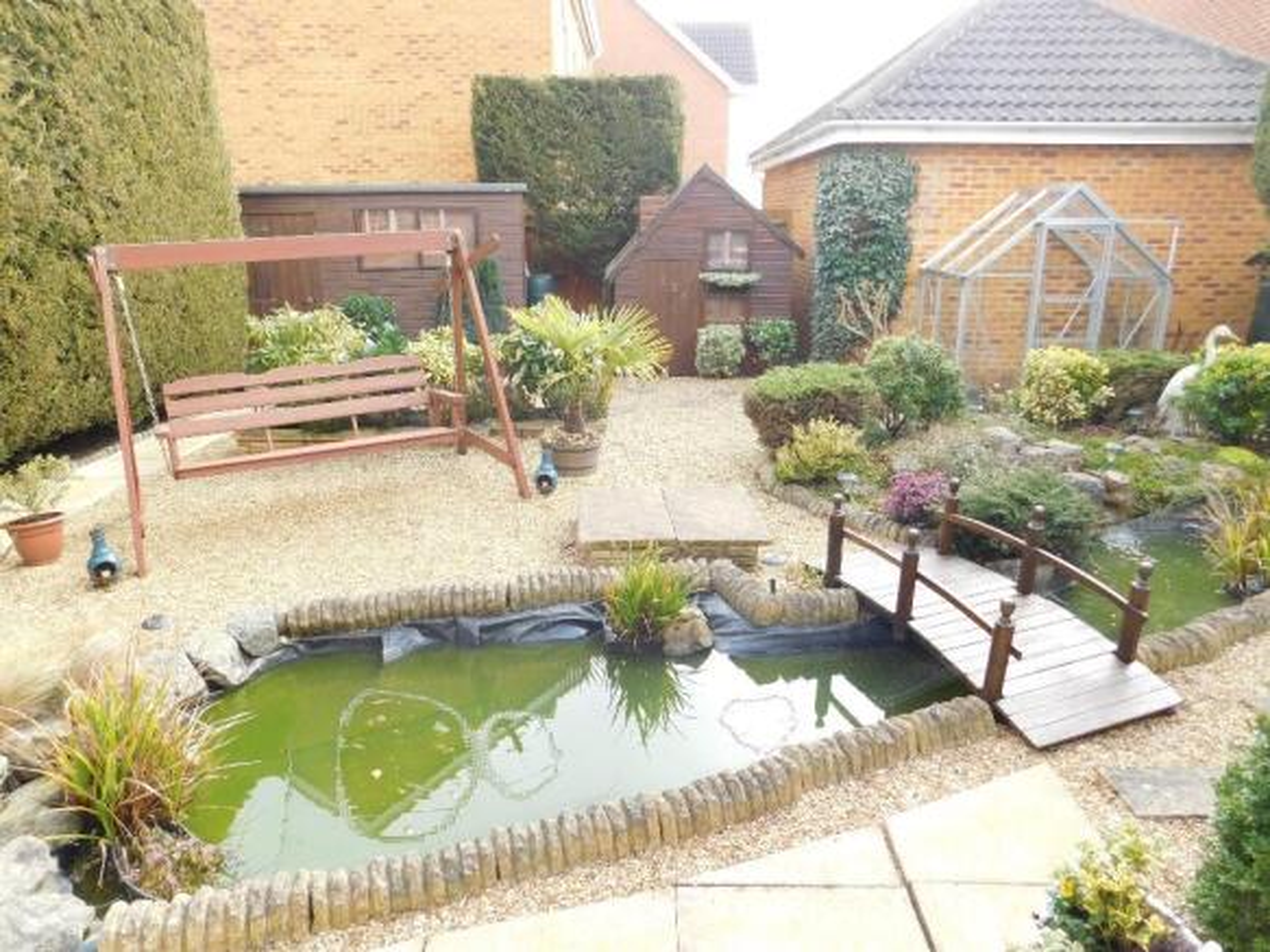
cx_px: 635
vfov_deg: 58.9
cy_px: 476
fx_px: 844
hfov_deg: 73.9
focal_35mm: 23
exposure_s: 1/160
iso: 125
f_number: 3
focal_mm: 4
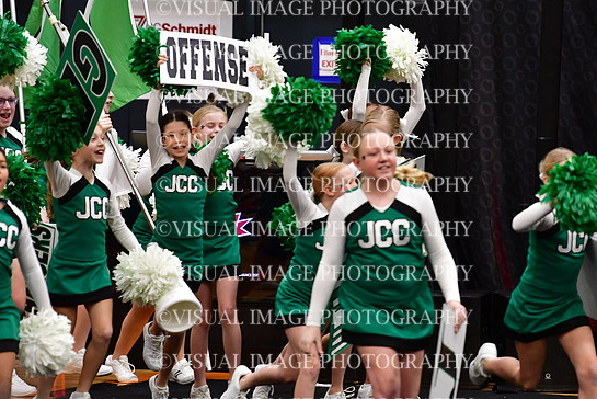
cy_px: 207
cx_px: 314
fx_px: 5293
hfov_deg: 6.5
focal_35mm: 319
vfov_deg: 4.3
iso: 4000
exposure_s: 1/500
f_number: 3.5
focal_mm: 200
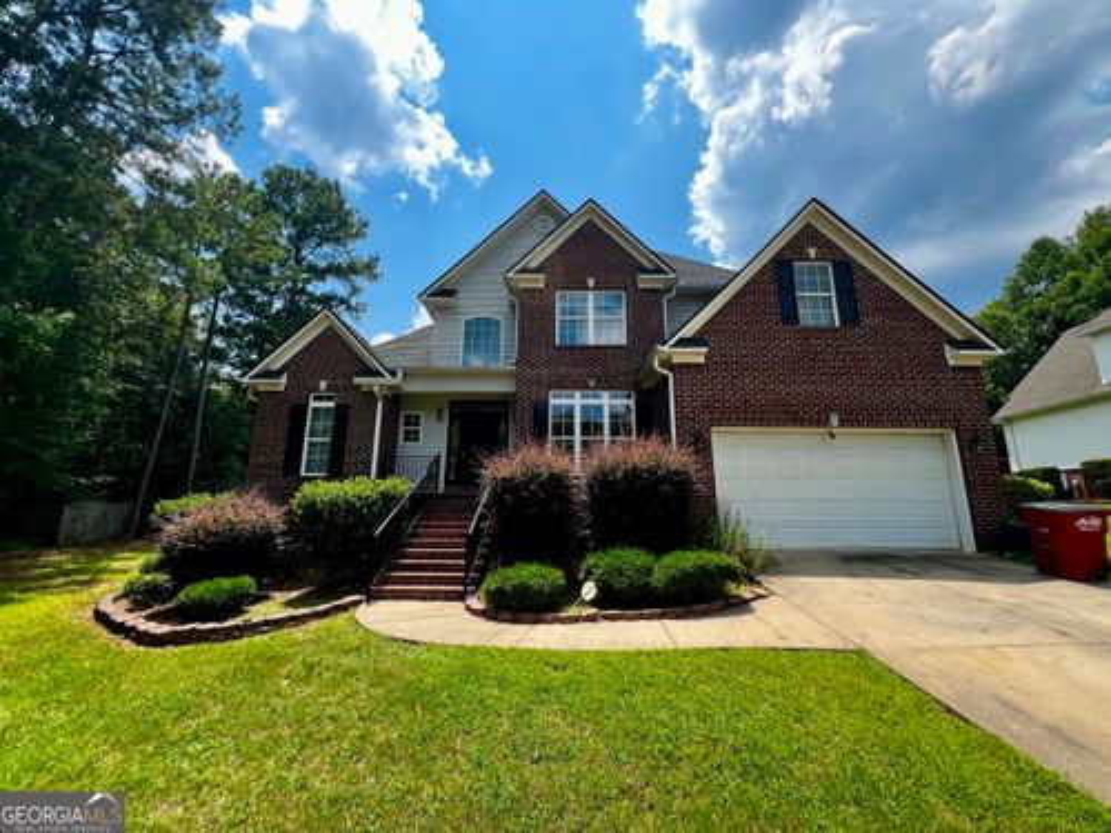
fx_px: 417
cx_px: 556
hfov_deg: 106.2
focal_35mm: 13
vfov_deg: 89.9
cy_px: 416
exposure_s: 1/541
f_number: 1.8
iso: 32
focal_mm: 1.57
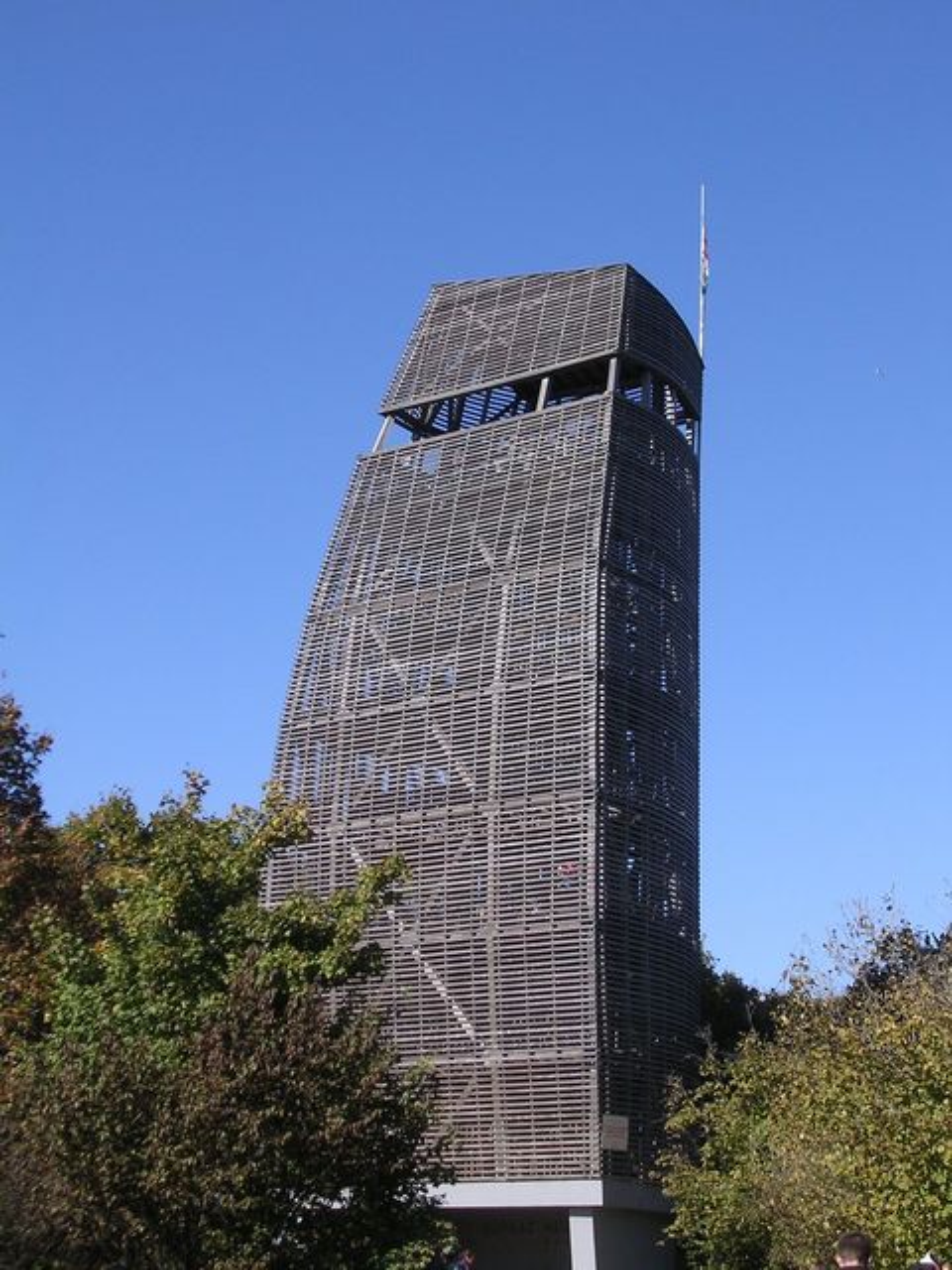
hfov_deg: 21.9
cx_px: 476
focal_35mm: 67
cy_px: 635
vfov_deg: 29.0
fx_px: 2457
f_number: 3.6
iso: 100
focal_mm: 10.2
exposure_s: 1/537
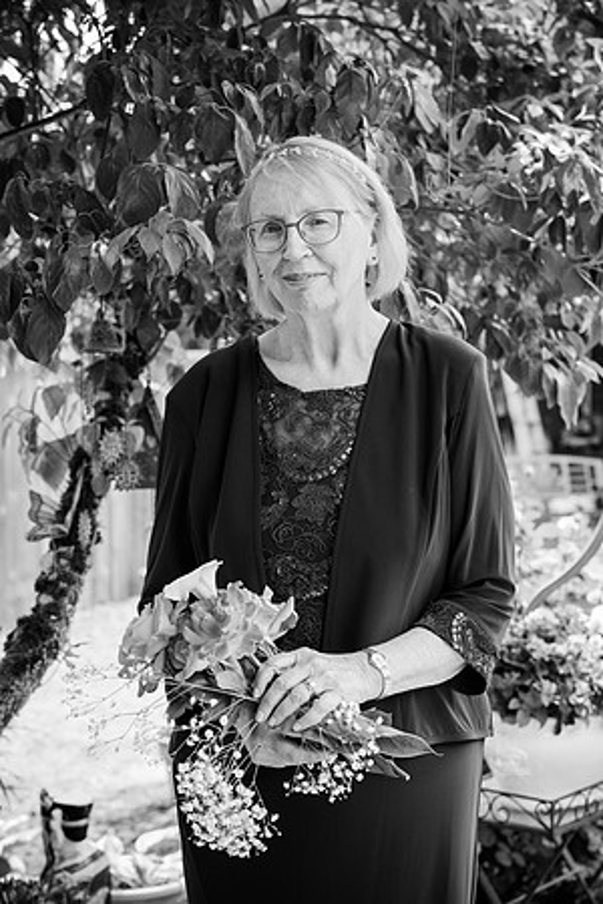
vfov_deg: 30.5
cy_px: 452
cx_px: 302
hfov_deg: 20.6
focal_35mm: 66
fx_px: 1658
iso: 400
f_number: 5
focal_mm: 66
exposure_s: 1/500
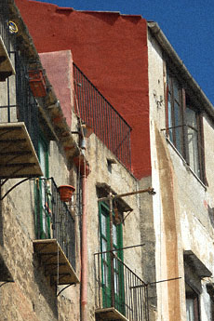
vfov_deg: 9.3
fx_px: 1970
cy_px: 265
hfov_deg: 6.2
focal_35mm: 221
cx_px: 118
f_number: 5
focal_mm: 82
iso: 400
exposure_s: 1/1250
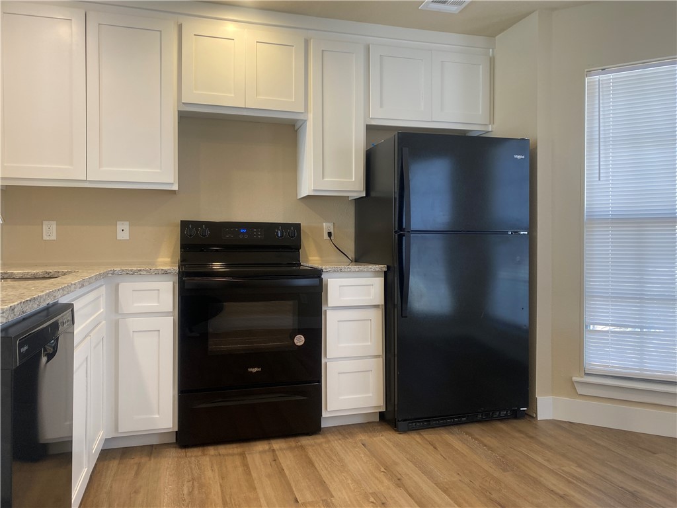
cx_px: 338
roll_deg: -0.3
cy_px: 254
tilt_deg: -0.6
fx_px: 508
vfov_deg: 53.1
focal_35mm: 26
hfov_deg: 67.3
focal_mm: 4.25
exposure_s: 1/120
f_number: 1.8
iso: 100
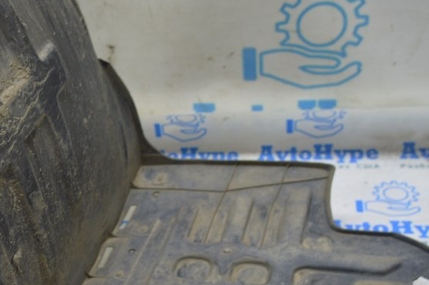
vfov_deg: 21.8
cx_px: 60
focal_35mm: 61
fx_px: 726
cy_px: 244
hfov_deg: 31.7
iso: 400
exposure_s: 1/20
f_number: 5.6
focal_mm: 22
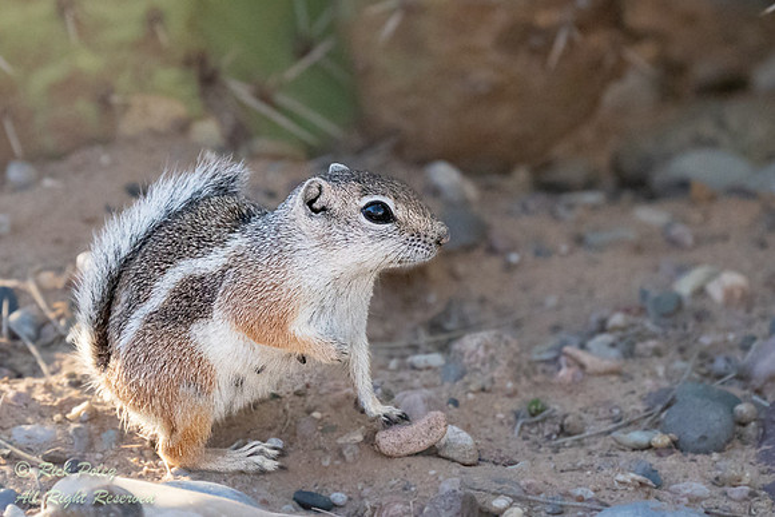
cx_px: 348
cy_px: 317
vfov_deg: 1.3
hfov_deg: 1.9
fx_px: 23144
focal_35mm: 1075
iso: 8000
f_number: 7.1
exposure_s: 1/3200
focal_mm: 565
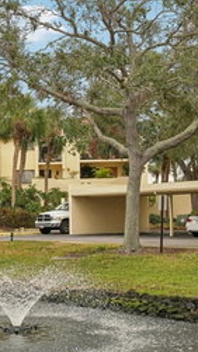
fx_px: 673
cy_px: 212
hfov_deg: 16.1
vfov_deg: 29.3
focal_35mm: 72
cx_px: -32
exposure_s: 1/160
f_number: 8
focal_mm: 24
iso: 400
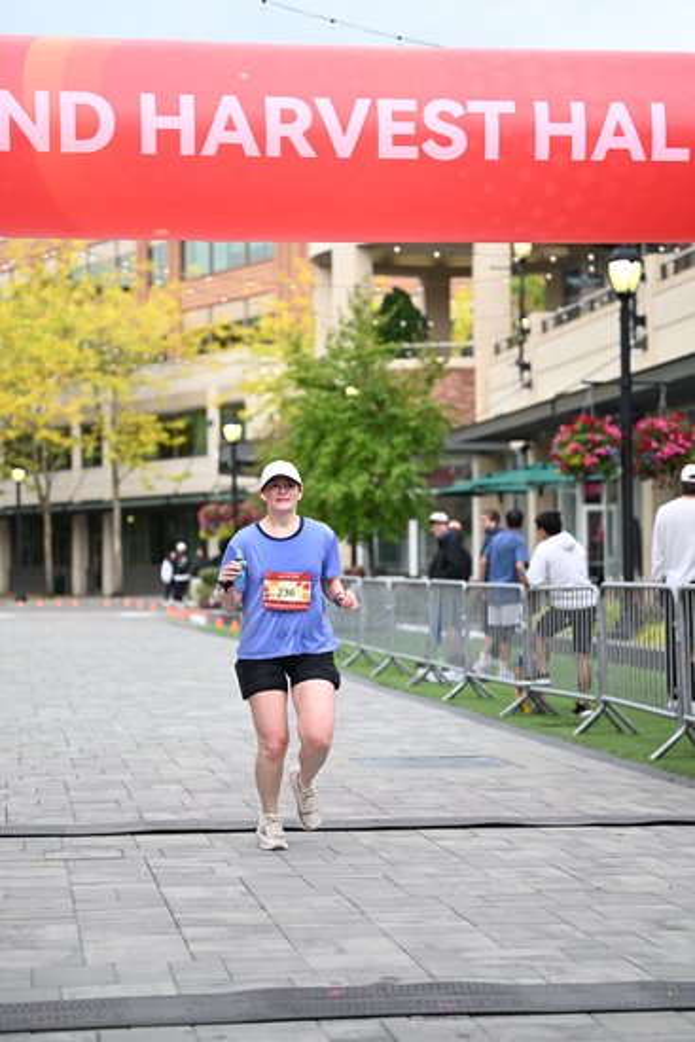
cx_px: 348
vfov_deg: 26.3
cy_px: 521
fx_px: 2228
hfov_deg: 17.7
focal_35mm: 77
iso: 640
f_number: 2.8
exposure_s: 1/1600
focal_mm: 77
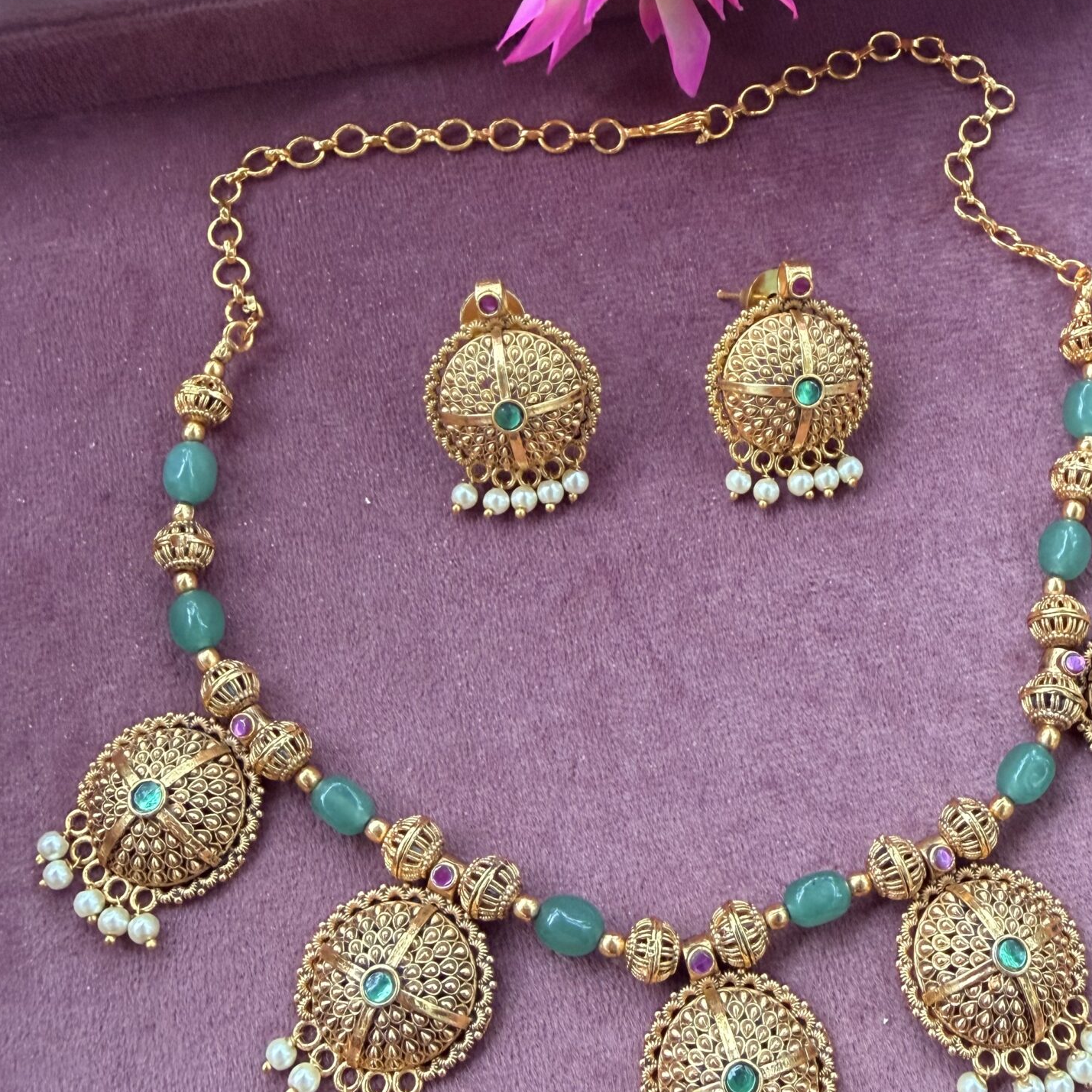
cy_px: 637
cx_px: 656
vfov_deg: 43.7
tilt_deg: -56.2
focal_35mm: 38
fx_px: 1356
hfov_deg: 43.6
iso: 320
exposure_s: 1/118
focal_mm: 2.22
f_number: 2.2
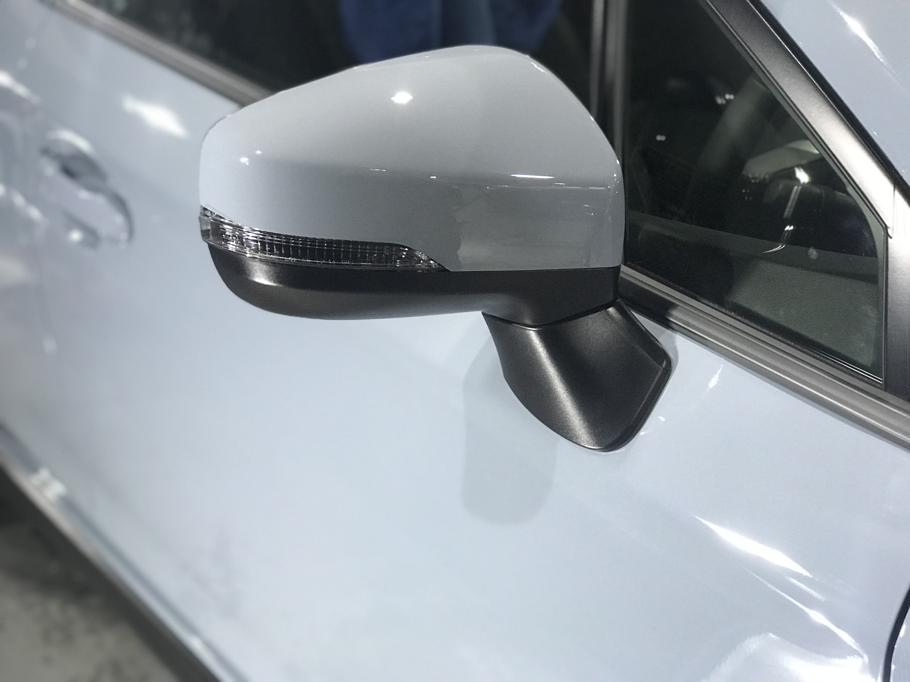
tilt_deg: -24.6
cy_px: 341
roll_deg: +6.1
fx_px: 1498
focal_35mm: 57
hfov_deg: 33.8
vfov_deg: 25.7
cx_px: 455
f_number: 2.8
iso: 160
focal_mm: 6.6
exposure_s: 1/60
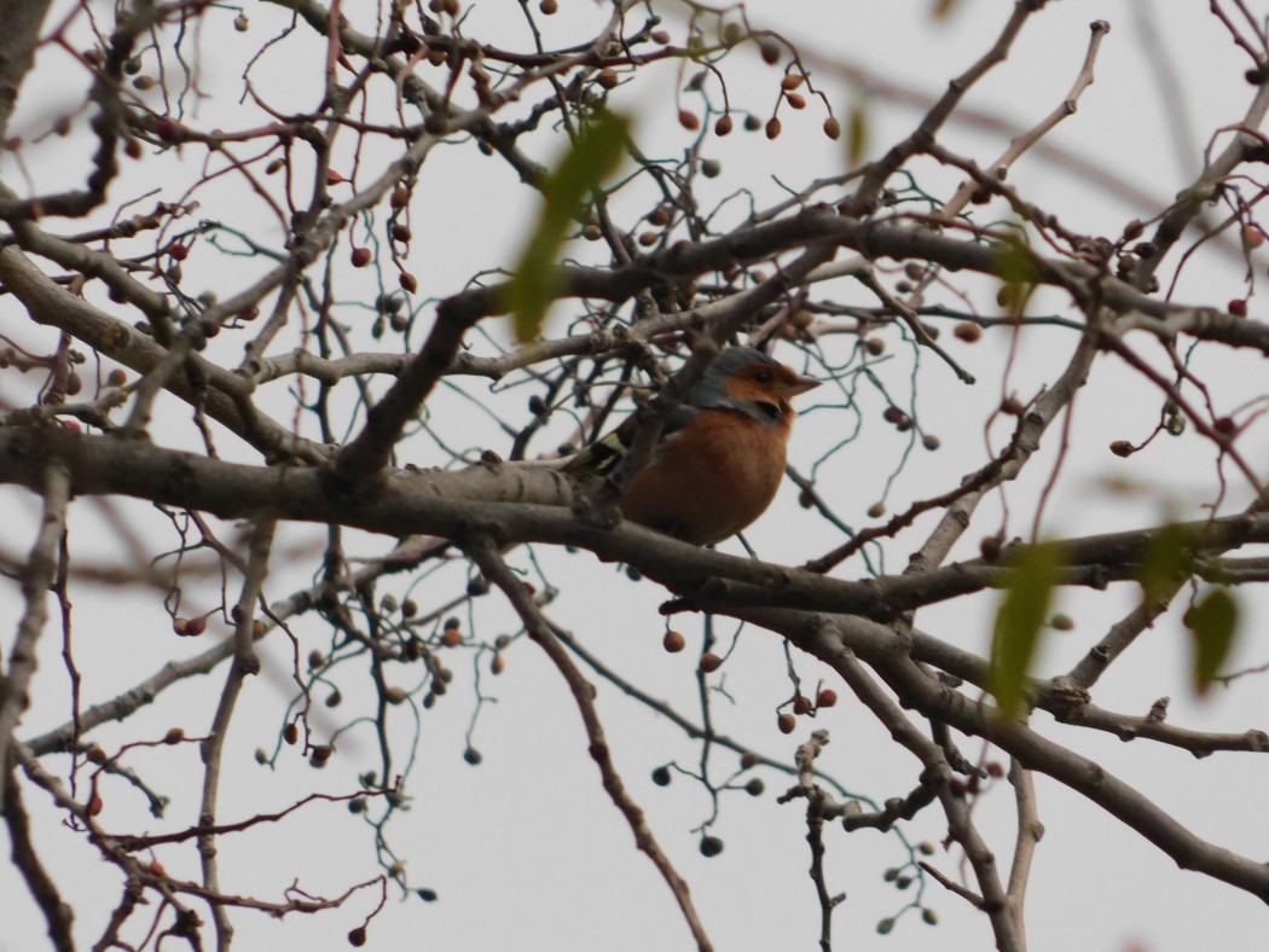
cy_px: 476
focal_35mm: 914
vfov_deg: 1.6
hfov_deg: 2.2
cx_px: 634
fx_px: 33514
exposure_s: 1/250
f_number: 6.5
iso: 400
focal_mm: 160
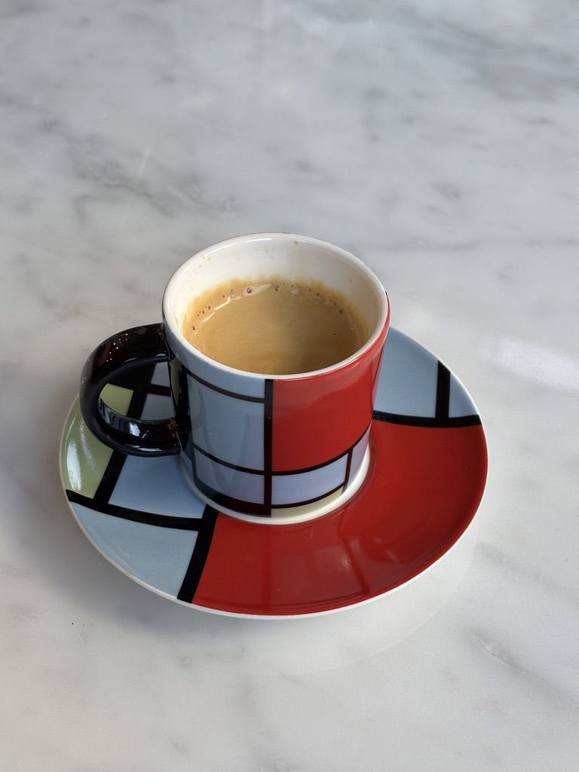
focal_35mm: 52
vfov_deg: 36.8
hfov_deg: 28.0
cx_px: 290
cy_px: 386
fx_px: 1160
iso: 50
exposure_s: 1/120
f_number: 1.6
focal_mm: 5.96
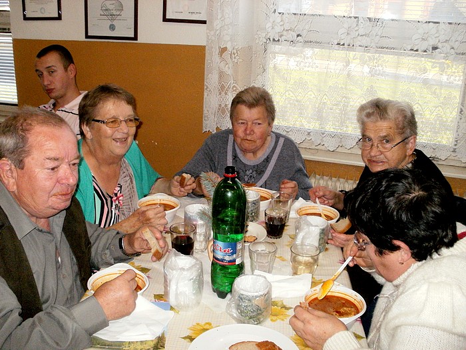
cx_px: 233
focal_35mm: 36
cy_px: 175
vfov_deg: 39.7
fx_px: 485
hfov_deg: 51.4
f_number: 3.5
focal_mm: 6.3
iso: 400
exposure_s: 1/250
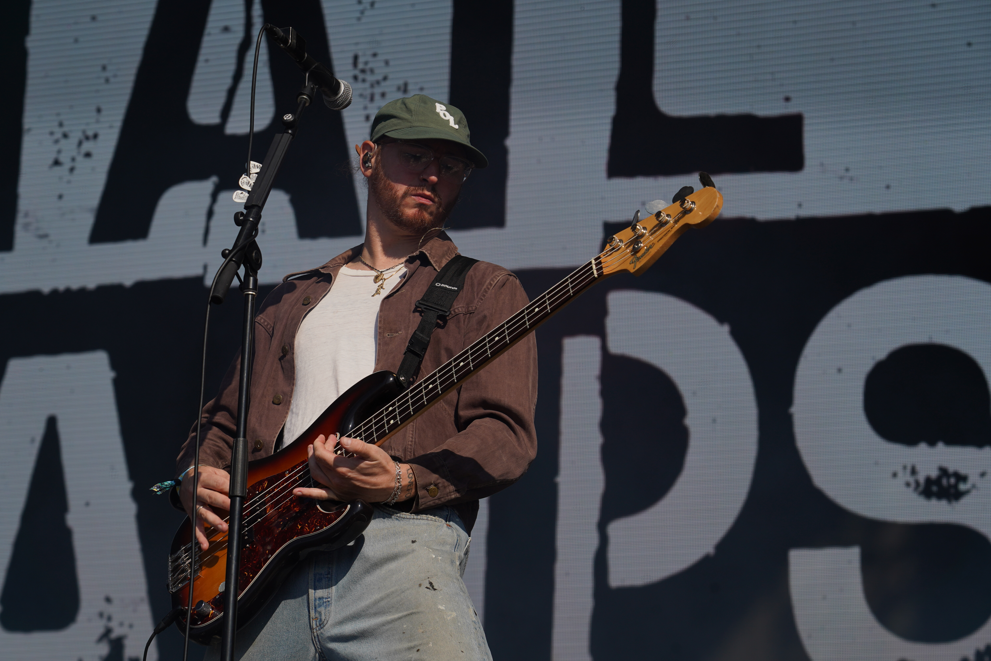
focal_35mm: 105
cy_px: 330
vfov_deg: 13.0
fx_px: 2890
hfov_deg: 19.5
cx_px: 496
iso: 100
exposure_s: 1/800
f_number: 8
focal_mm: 105
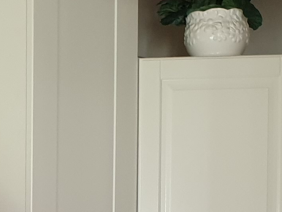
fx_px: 1198
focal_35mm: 147
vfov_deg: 9.5
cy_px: 401
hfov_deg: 12.7
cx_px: -144
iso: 160
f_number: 2.4
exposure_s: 1/60
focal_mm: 4.3
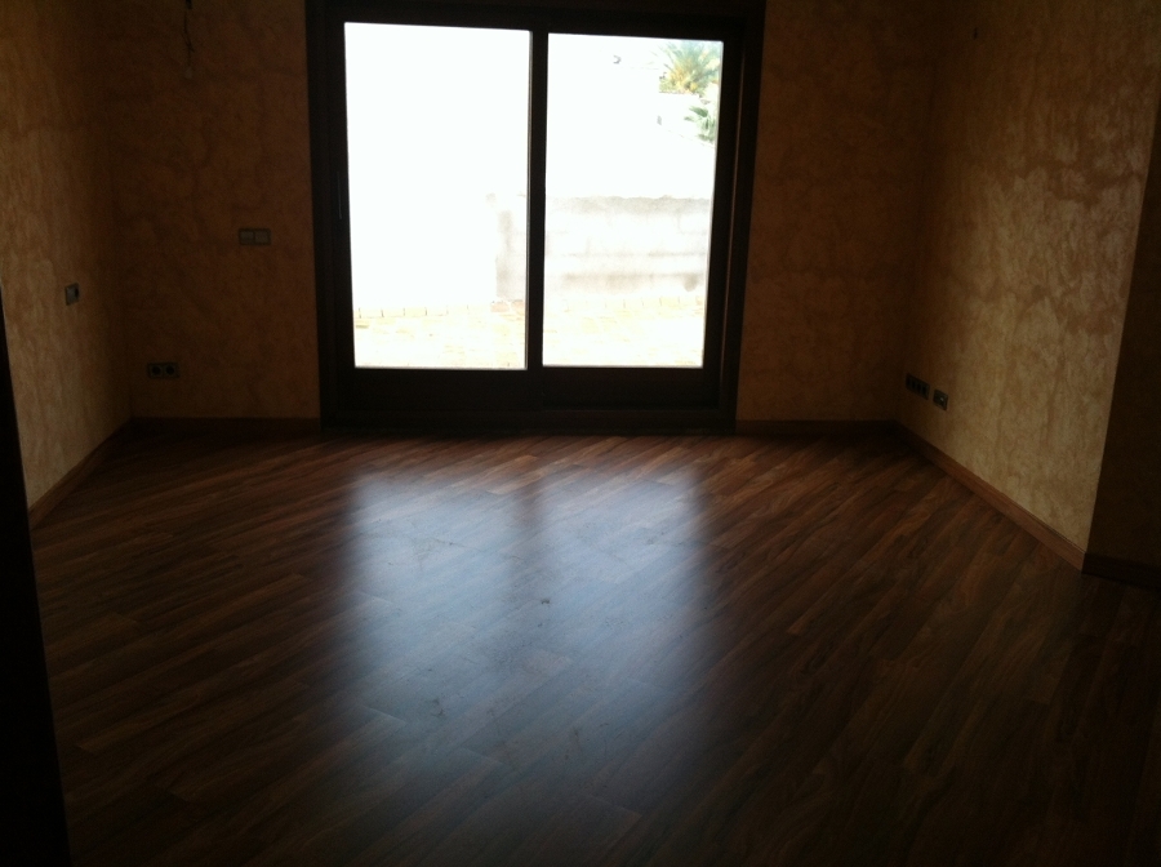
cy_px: 434
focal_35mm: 35
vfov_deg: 40.6
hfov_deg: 52.7
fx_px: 1172
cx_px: 580
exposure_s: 1/60
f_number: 2.8
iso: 100
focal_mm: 3.85
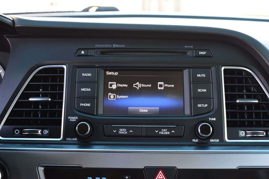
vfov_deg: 28.1
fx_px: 359
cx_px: 134
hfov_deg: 41.1
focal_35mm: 48
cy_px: 90
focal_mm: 32
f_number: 6.3
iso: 400
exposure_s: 1/20
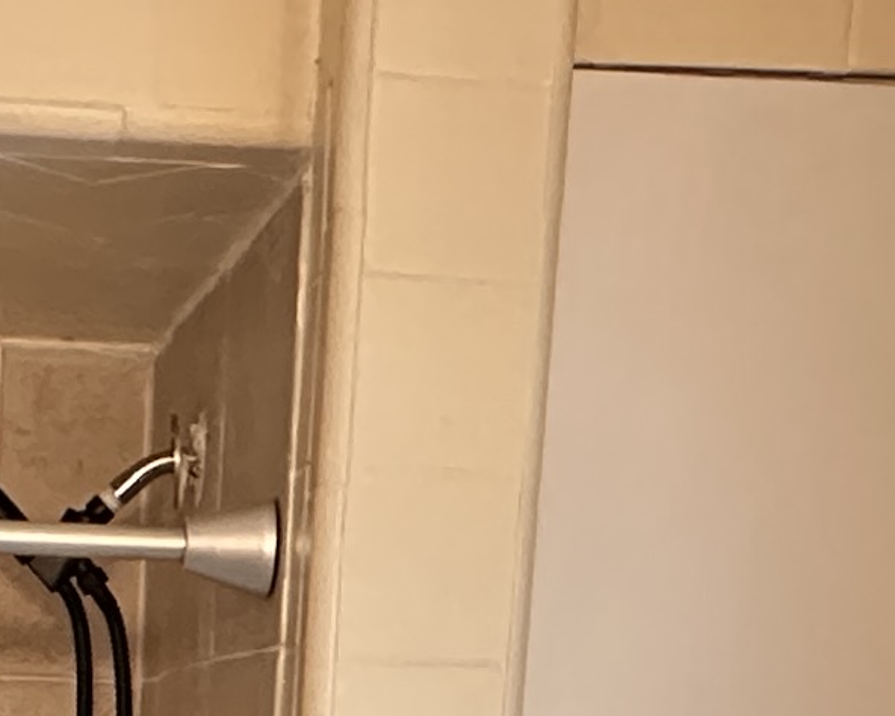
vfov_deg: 15.1
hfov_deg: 19.8
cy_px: 1143
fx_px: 2464
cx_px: -44
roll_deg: -2.6
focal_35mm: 93
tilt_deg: -9.1
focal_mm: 2.22
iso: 640
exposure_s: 1/60
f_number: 2.2
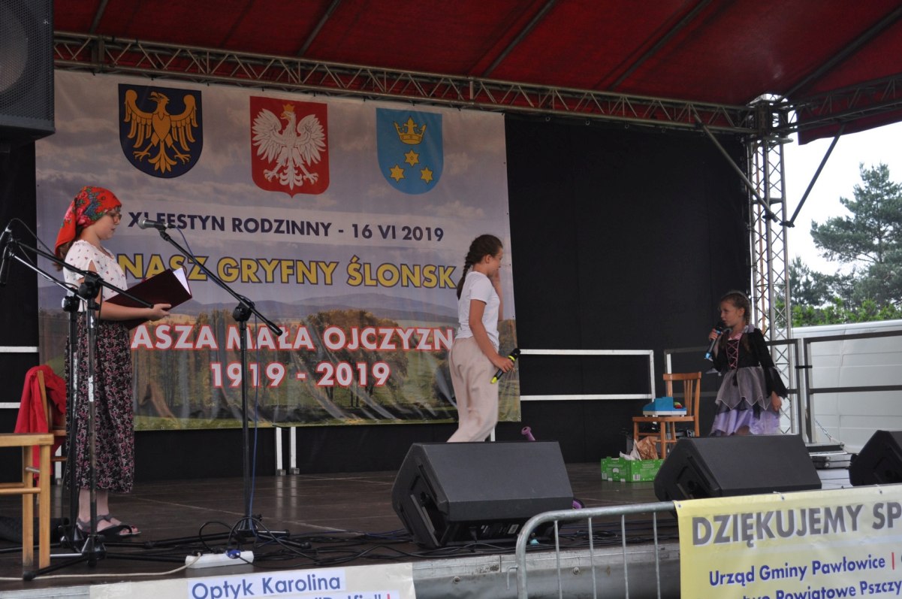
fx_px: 1351
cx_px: 451
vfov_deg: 25.0
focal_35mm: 54
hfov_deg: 36.9
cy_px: 300
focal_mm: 36
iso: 400
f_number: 5.3
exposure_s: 1/125
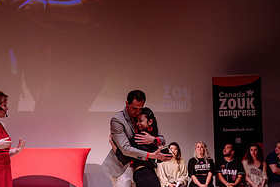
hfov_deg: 22.7
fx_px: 685
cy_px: 86
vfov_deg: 15.5
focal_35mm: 88
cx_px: 45
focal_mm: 41
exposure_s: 1/200
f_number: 3.2
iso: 1000
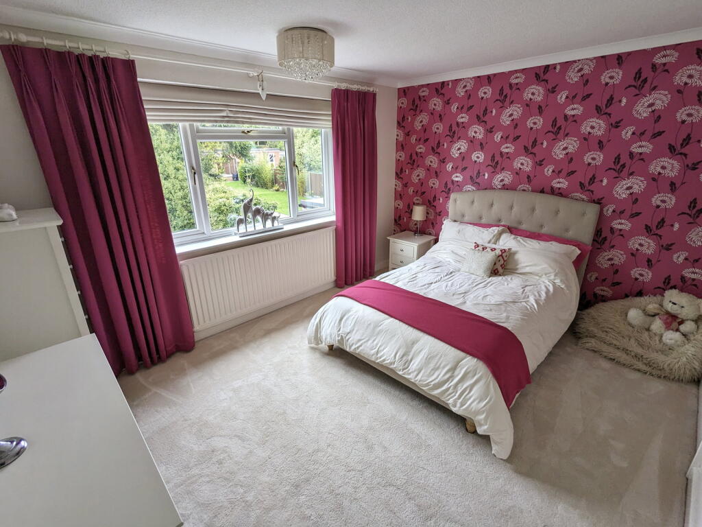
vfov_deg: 78.1
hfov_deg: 94.5
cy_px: 264
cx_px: 351
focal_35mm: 16
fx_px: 324
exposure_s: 1/100
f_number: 2.2
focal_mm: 2.35
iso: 52
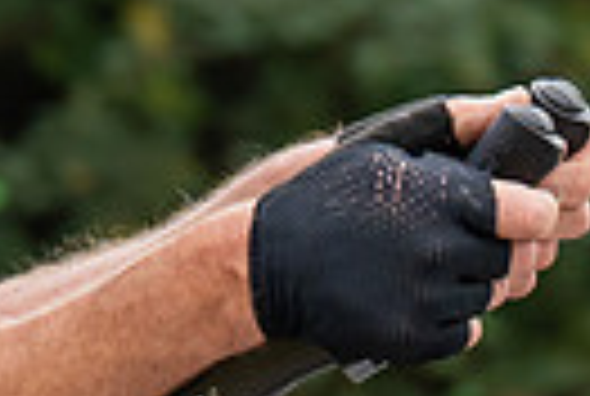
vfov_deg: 1.6
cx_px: -446
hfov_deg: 2.4
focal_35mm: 853
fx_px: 14012
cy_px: 285
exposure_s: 1/1000
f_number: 4
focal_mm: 90
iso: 800
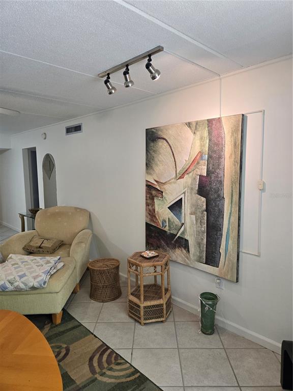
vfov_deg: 73.9
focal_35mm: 23
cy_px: 196
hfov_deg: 58.9
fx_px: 260
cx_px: 146
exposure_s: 1/120
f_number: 1.8
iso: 250
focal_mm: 5.4
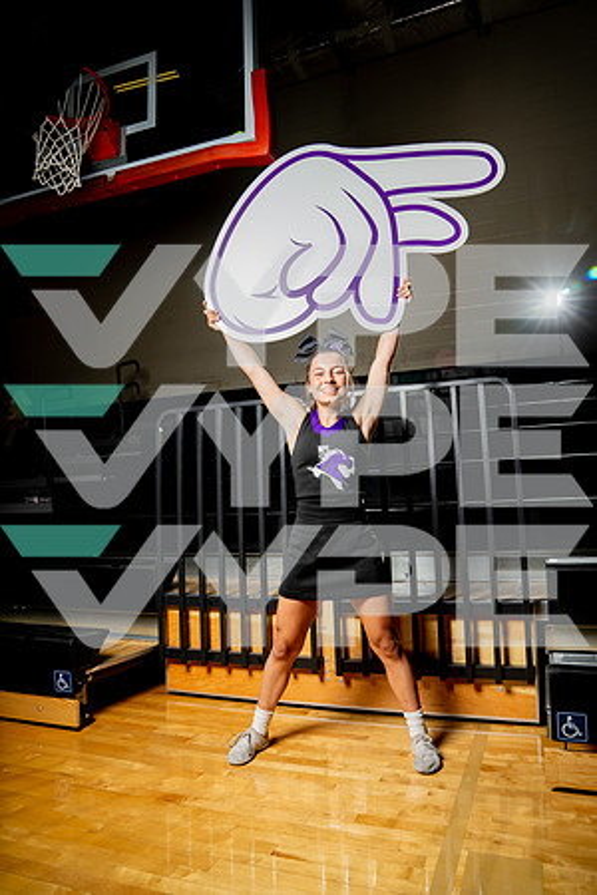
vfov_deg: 73.7
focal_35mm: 24
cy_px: 448
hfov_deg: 53.1
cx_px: 298
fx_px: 597
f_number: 5.6
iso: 100
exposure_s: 1/250
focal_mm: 24
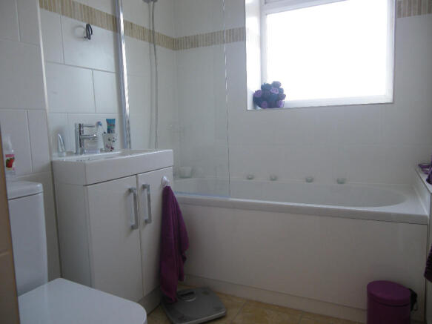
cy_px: 162
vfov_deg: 49.7
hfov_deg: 63.5
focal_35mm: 28
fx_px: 349
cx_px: 216
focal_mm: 4.9
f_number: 2.6
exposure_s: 1/60
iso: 160
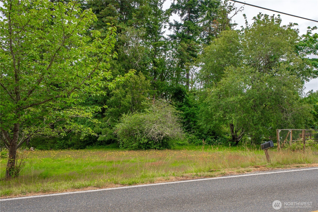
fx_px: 212
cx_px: 159
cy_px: 106
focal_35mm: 24
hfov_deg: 73.7
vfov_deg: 53.2
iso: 80
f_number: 7.1
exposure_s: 1/80
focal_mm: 24
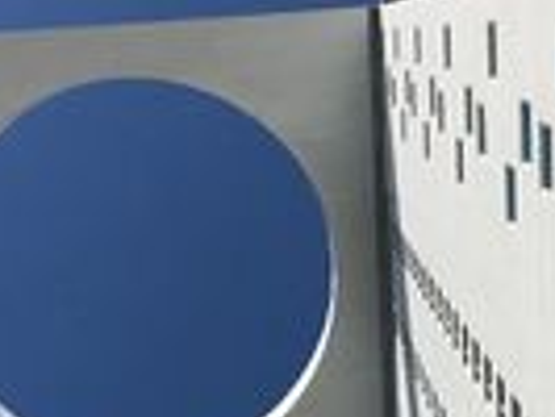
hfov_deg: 18.6
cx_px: 163
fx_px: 1685
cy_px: 365
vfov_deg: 14.0
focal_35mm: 105
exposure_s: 1/4566
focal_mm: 3.99
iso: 20
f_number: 1.8
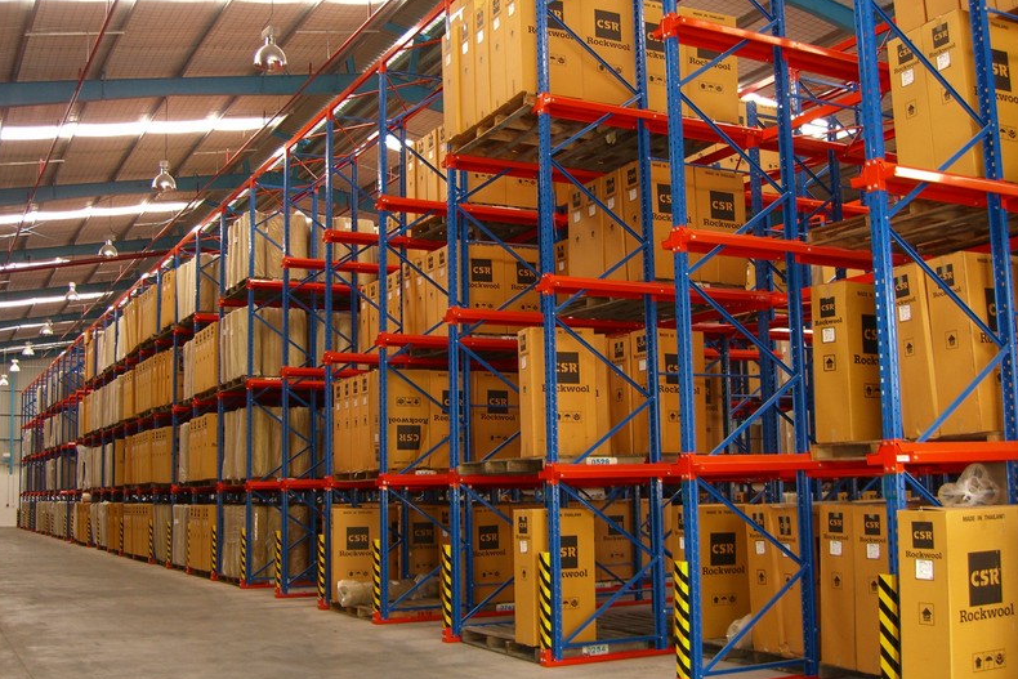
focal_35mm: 40
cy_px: 338
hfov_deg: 48.5
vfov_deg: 33.4
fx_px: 1131
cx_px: 512
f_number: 2.8
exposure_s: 1/60
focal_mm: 7.9
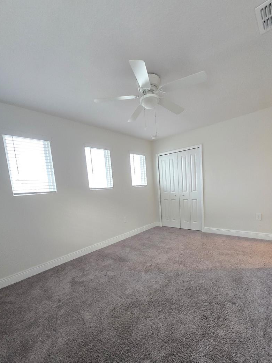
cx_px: 143
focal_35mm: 15
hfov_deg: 81.7
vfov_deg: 97.7
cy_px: 204
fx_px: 157
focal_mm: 1.7
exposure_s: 1/60
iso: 800
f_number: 2.2
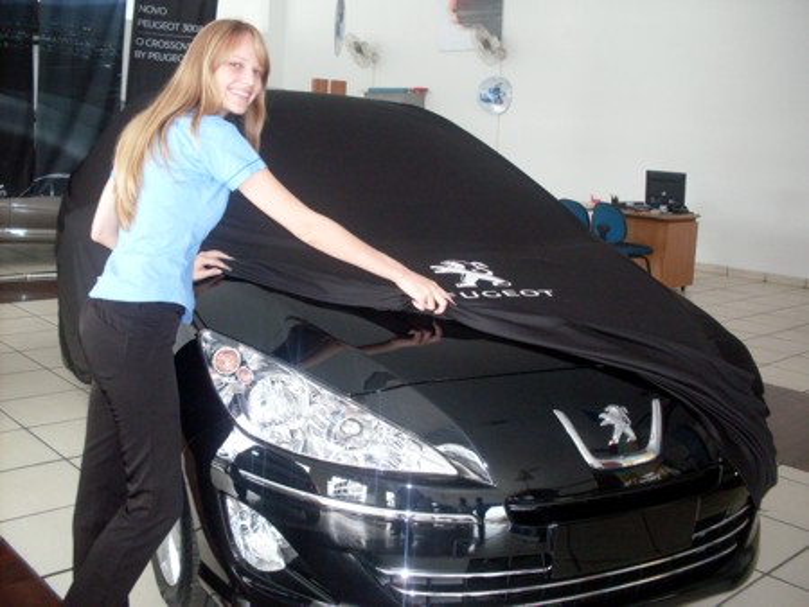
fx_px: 889
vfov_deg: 37.8
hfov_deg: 49.0
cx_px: 404
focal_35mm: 38
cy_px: 304
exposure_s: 1/45
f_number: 2.8
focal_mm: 6.3
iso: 100
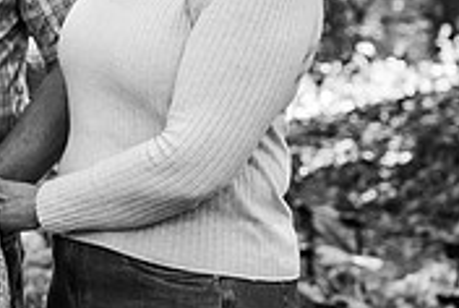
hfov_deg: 8.9
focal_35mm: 227
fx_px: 2899
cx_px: -177
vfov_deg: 6.1
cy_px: 30
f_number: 4.5
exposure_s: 1/250
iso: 500
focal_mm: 65
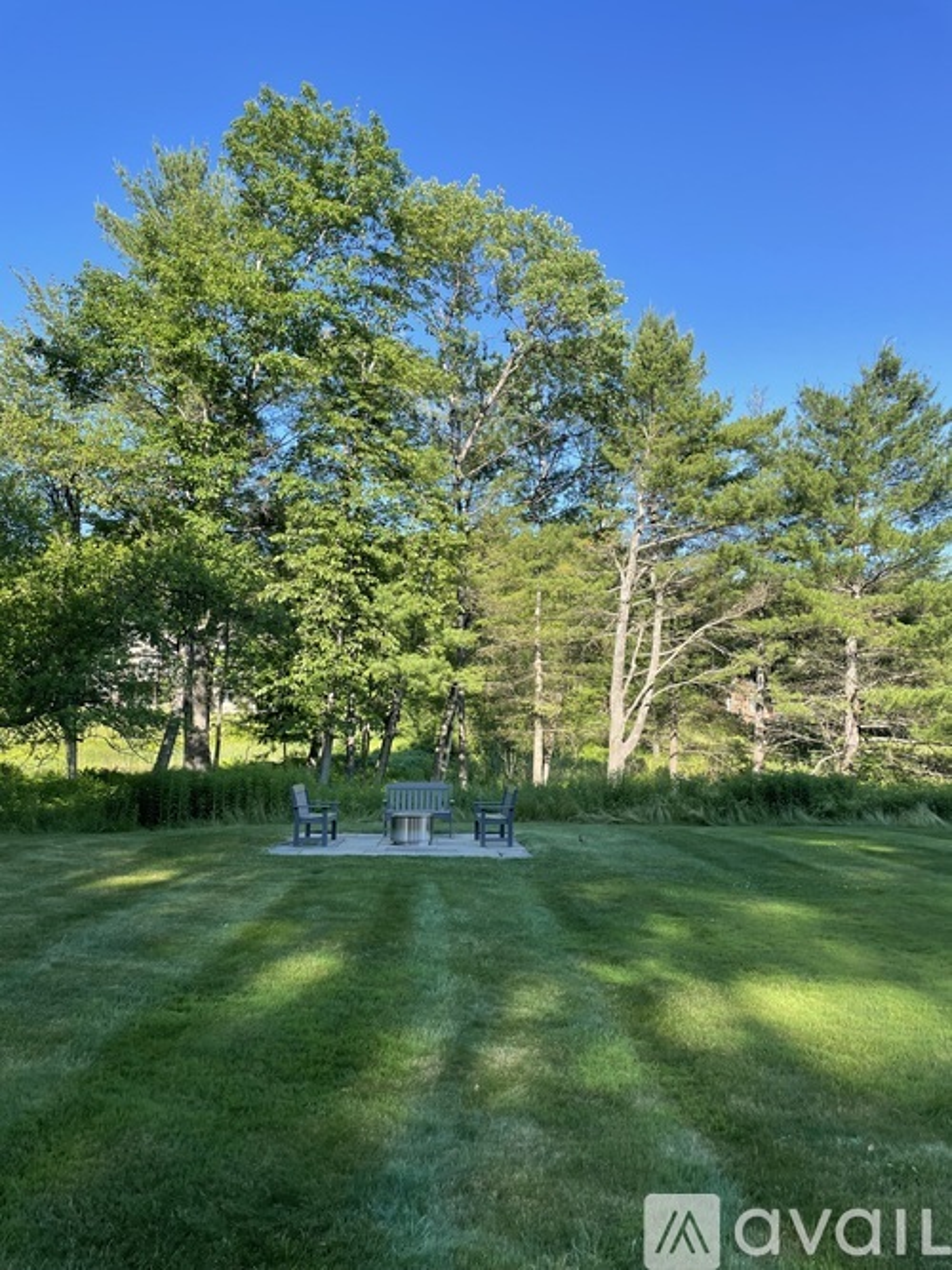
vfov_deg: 67.3
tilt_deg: +6.3
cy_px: 635
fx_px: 954
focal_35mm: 26
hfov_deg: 53.0
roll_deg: +0.4
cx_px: 476
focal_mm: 4.2
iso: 32
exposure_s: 1/888
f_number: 1.6
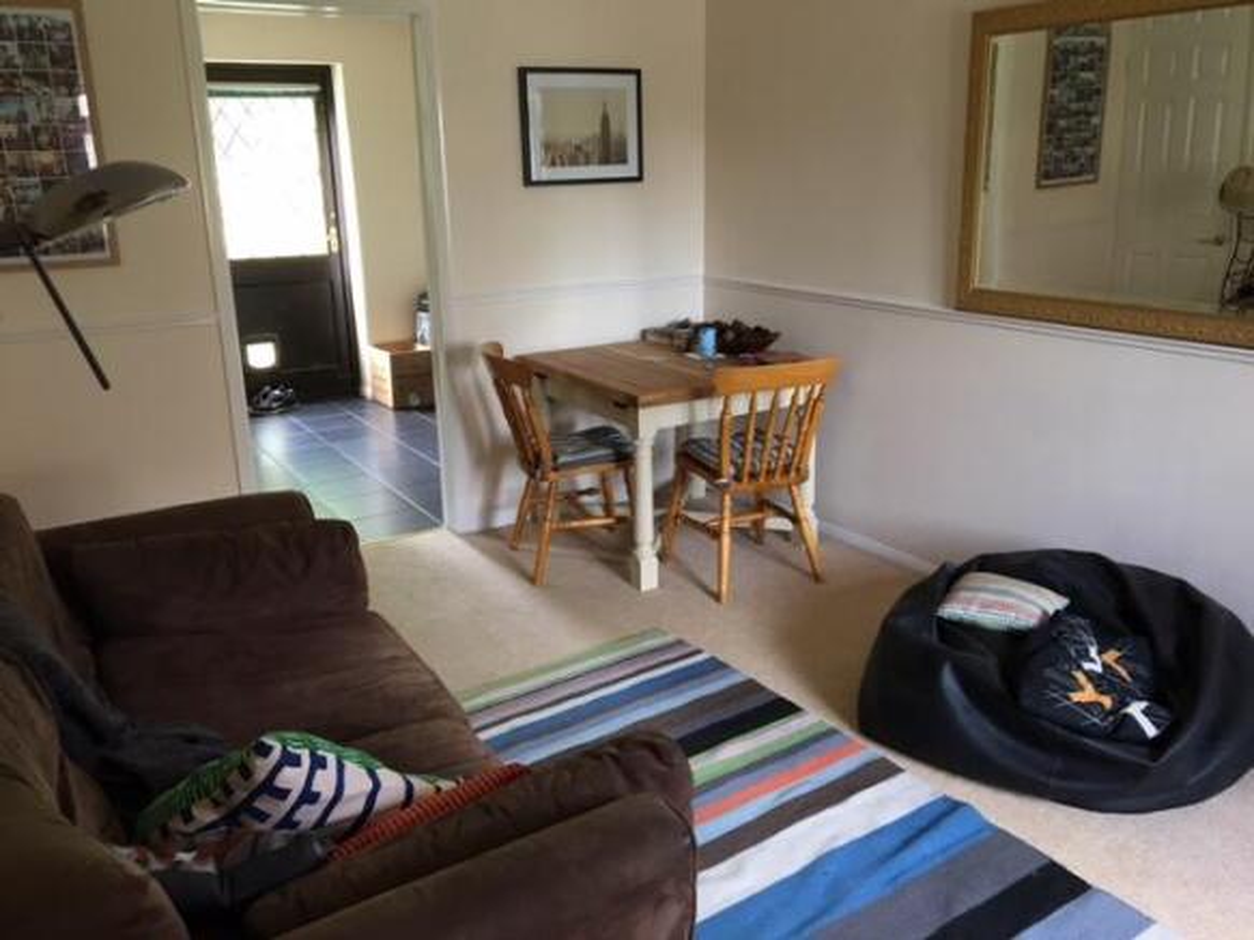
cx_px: 627
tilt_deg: -17.1
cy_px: 470
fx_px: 1050
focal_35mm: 29
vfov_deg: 48.2
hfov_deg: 61.7
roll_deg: +1.5
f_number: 2.2
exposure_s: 1/33
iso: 100
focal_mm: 4.15
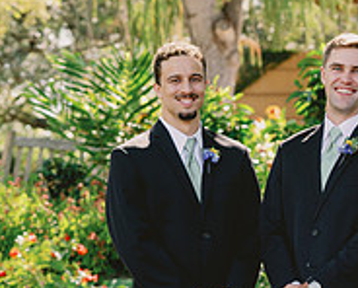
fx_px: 2601
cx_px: 490
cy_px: 270
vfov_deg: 6.3
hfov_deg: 7.8
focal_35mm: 245
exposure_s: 1/400
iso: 400
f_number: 4.5
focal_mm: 83
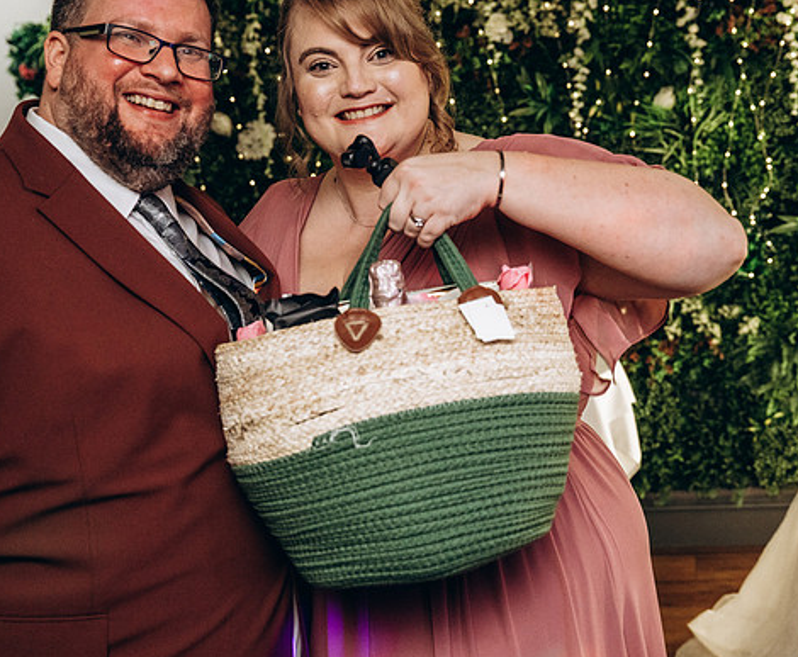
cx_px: 456
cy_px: 311
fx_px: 1433
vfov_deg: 25.8
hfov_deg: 31.1
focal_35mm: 60
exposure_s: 1/100
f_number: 4.5
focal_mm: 45
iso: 2000
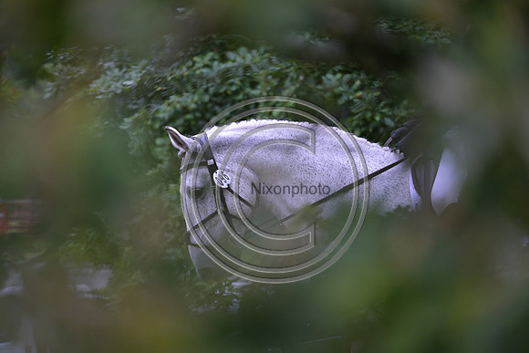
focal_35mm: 200
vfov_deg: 6.9
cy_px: 176
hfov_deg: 10.3
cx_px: 264
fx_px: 2939
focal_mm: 200
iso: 450
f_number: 3.2
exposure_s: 1/1250
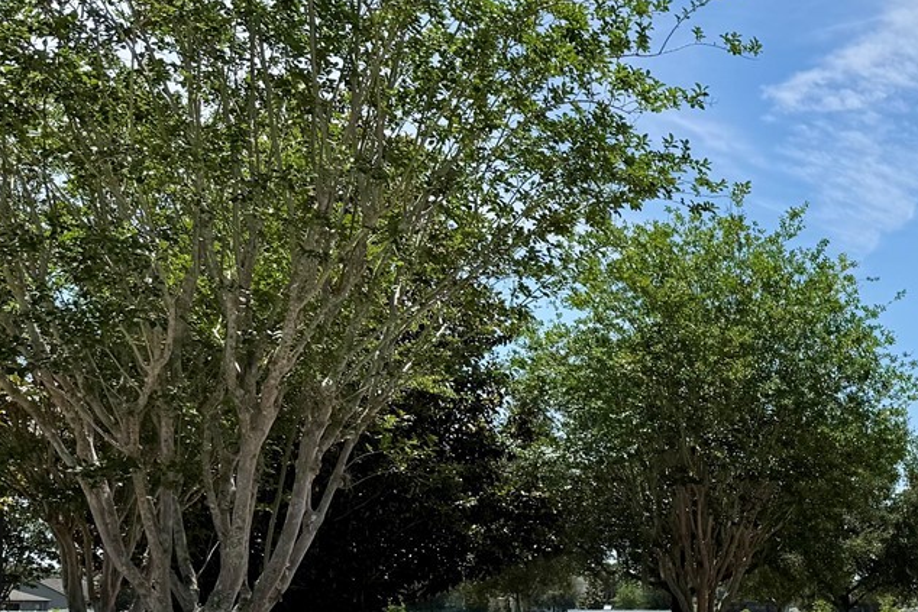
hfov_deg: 27.4
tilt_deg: +3.9
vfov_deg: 21.3
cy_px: 486
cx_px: 1148
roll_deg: -0.7
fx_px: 1607
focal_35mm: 63
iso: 80
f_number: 1.78
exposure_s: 1/7353
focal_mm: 6.76
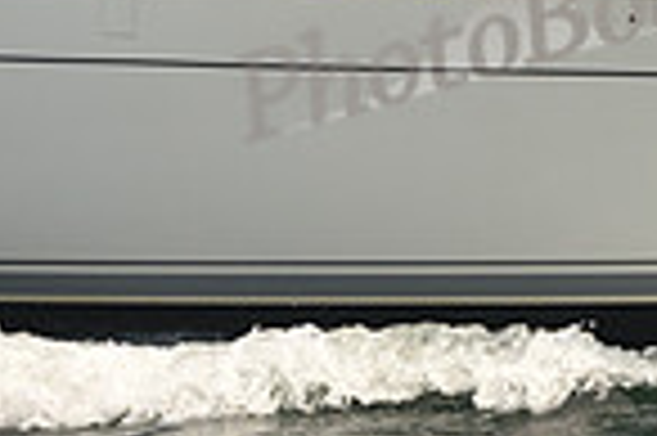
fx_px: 5068
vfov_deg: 4.9
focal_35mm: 278
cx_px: 1107
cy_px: -272
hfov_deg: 7.2
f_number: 6.3
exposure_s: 1/640
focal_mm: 70
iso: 250
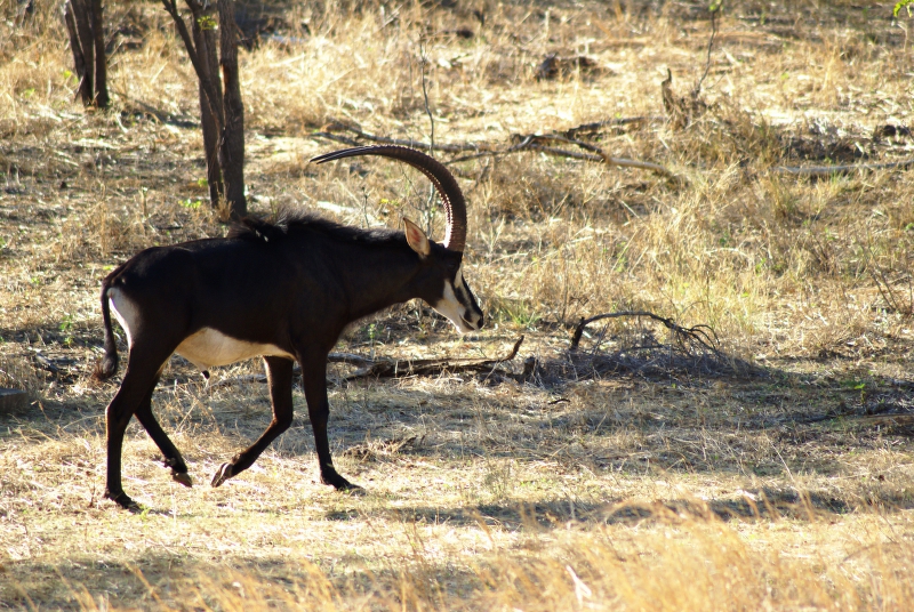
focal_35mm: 450
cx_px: 457
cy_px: 306
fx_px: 11442
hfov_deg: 4.6
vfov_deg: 3.1
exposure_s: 1/320
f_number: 5.6
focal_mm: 300
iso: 400
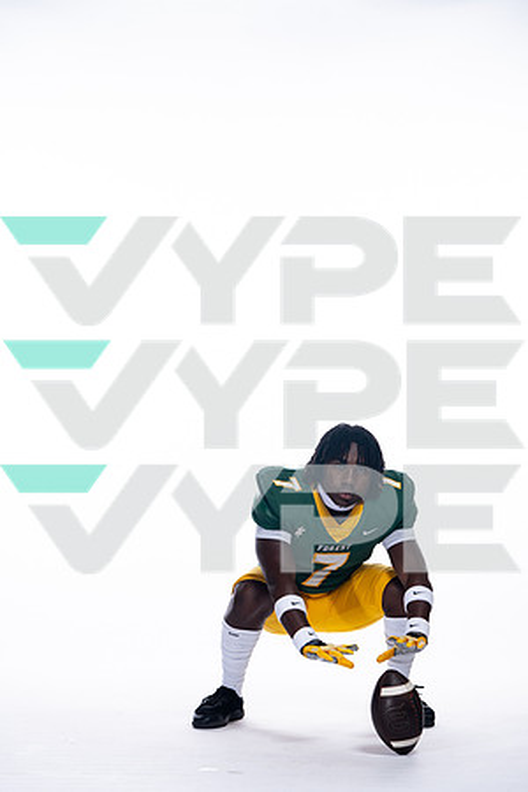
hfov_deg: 12.8
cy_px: 396
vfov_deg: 19.1
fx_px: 2354
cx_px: 264
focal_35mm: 107
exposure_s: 1/250
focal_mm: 107
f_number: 6.3
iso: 400
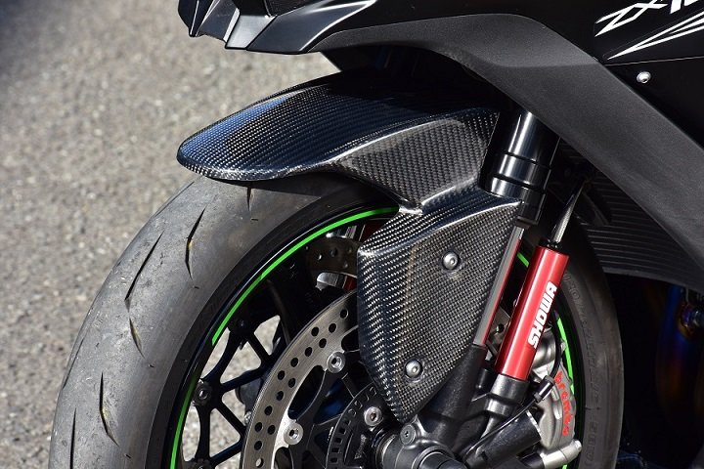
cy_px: 234
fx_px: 4106
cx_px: 352
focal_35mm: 210
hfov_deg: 9.8
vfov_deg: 6.5
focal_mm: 140
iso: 160
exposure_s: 1/125
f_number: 11
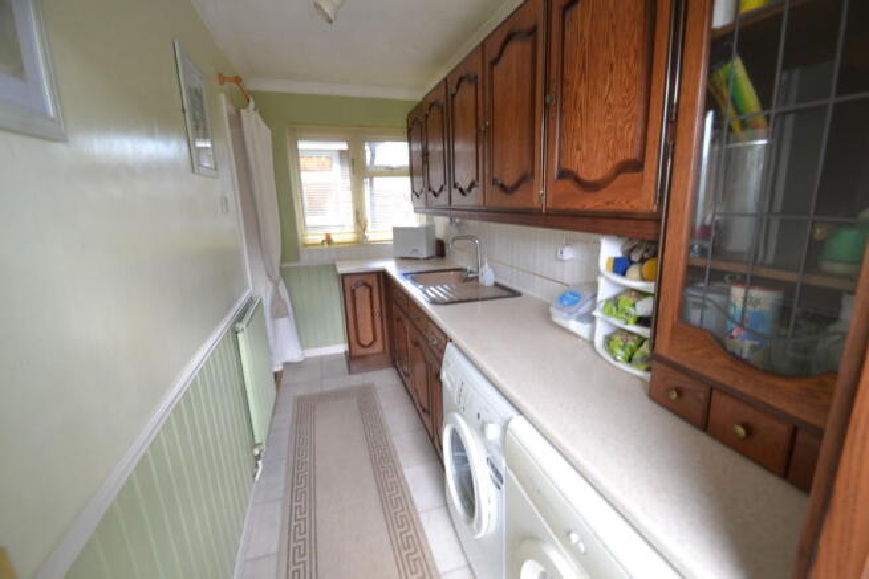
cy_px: 290
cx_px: 434
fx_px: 362
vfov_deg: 77.4
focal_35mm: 15
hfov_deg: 100.4
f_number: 3.5
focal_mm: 10
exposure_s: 1/10
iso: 200
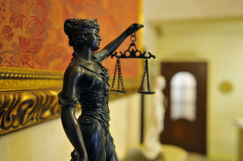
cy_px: 80
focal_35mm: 39
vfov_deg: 34.1
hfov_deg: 49.6
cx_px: 122
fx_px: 263
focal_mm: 26
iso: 500
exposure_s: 1/13
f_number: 2.8
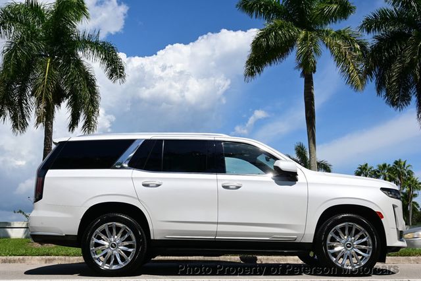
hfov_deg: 46.4
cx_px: 210
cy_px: 140
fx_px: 491
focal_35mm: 42
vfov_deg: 31.9
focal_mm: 28
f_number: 10
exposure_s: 1/320
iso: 100
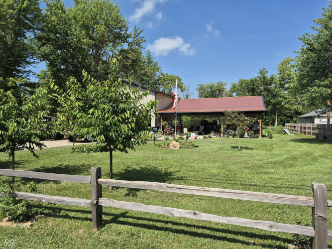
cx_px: 166
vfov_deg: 58.9
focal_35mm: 23
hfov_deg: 73.9
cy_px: 124
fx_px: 221
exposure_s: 1/2040
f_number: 1.8
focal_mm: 5.4
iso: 25
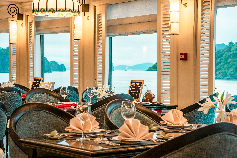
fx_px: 560
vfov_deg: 16.1
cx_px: 118
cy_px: 79
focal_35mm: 85
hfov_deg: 23.9
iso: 1000
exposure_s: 1/100
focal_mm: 85
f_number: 10
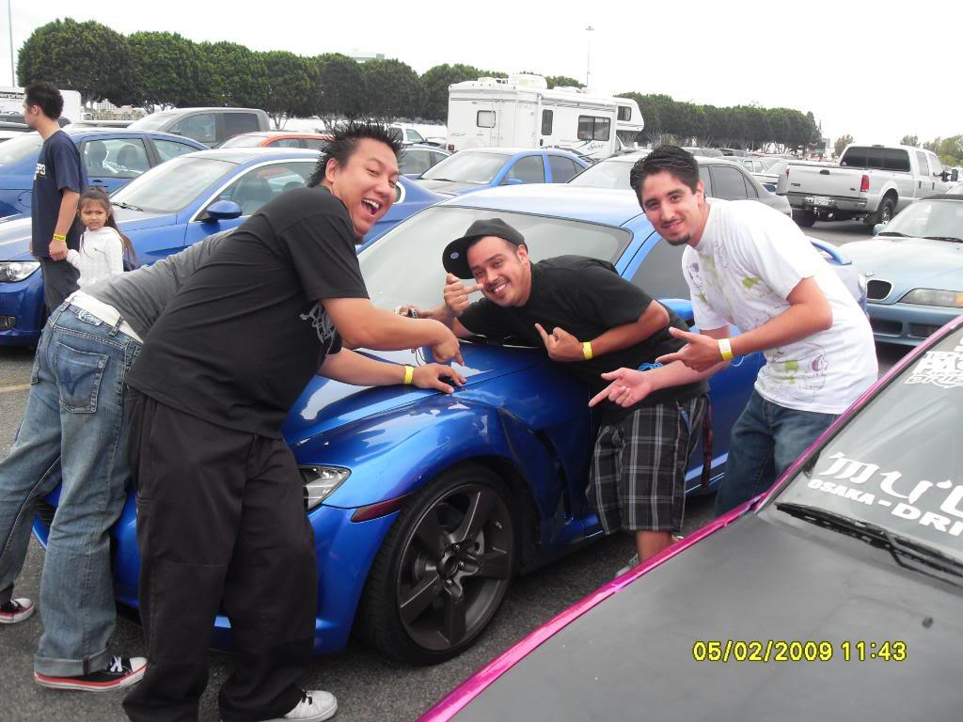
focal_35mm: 34
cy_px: 361
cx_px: 482
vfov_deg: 41.8
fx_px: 946
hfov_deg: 54.0
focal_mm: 6.3
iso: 80
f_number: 7
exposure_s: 1/90
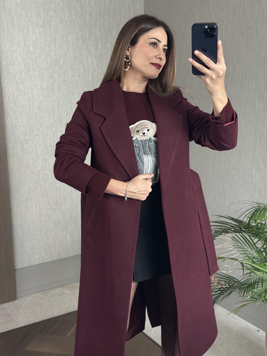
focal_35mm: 48
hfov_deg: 30.3
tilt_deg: -20.6
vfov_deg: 39.7
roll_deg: +2.0
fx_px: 494
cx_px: 134
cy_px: 178
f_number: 1.78
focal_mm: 6.86
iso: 400
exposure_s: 1/55
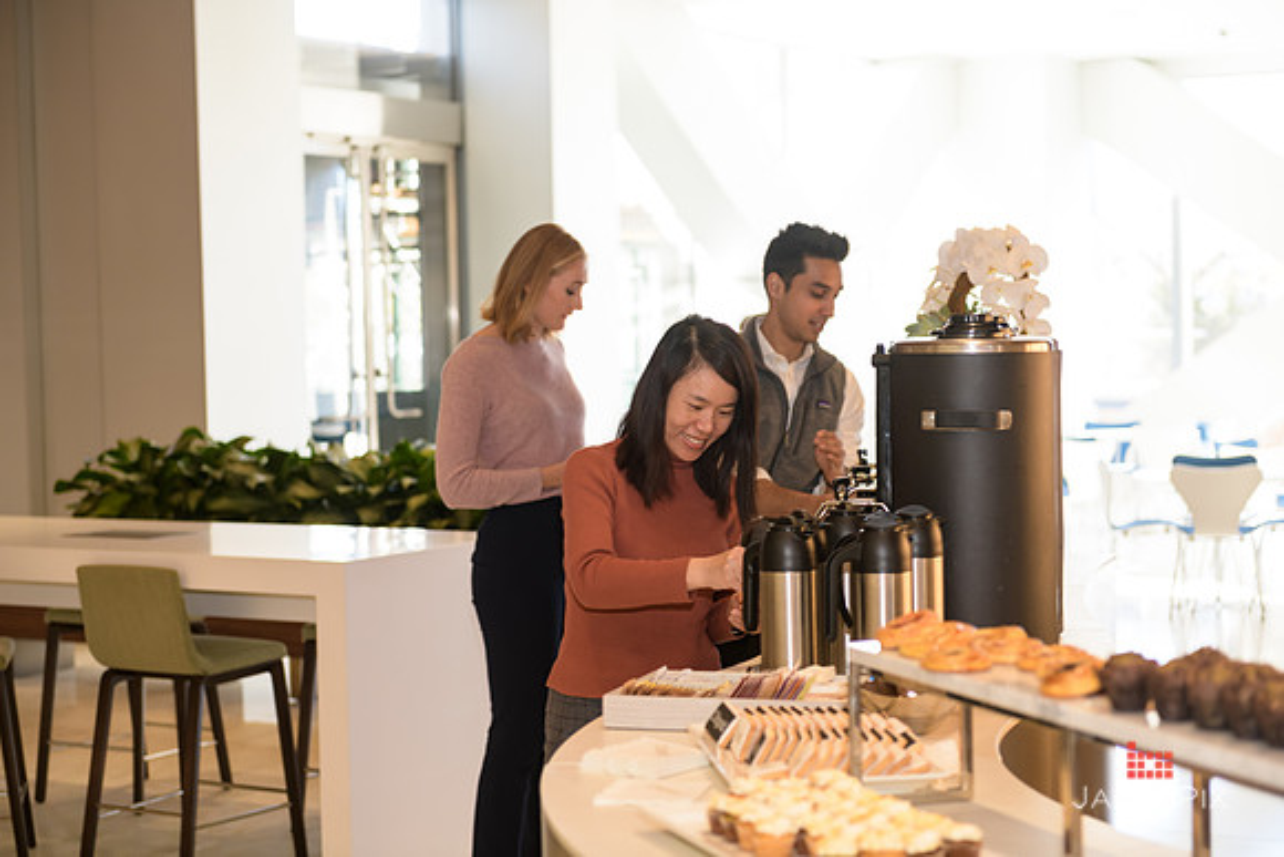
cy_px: 428
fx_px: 2497
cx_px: 642
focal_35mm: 70
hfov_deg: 28.8
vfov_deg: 19.5
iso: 400
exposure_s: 1/125
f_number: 3.2
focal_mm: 70
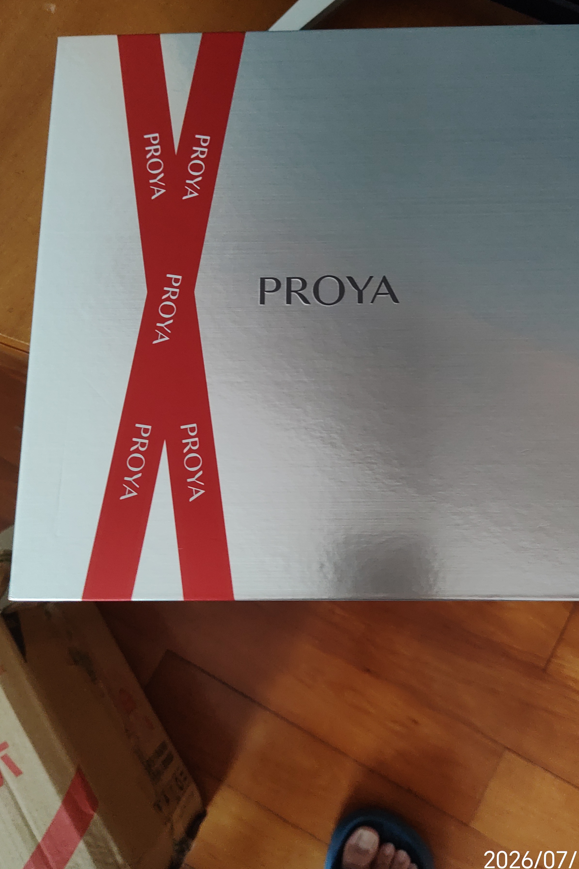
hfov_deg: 42.2
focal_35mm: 31
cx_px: 334
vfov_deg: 60.2
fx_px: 748
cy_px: 399
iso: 1199
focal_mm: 4.25
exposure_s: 1/33.3
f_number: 1.8
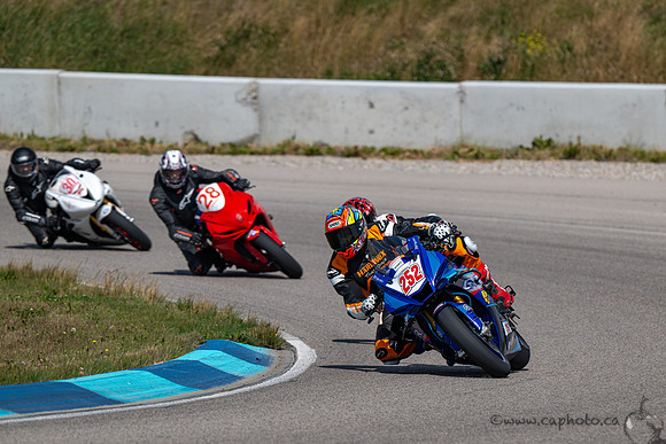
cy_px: 284
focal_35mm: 460
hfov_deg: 4.5
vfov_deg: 3.0
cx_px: 425
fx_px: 8508
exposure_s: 1/800
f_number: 6.3
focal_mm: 360
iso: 72
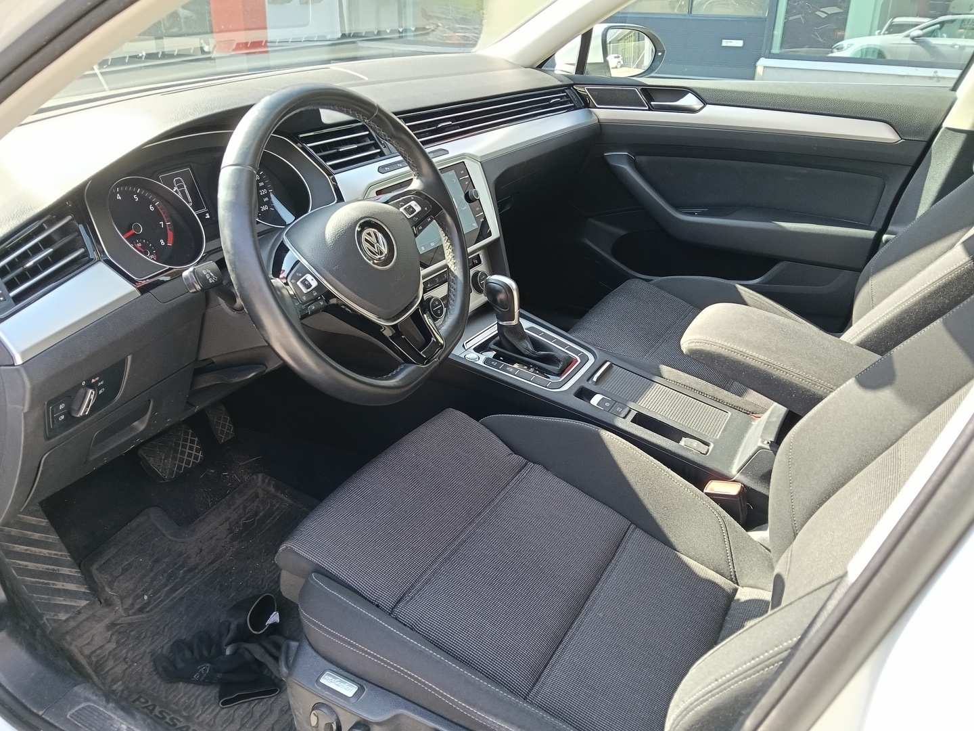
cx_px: 487
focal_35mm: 27
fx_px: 760
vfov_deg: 51.4
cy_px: 366
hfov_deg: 65.3
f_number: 1.8
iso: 80
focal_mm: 3.98
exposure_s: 1/50
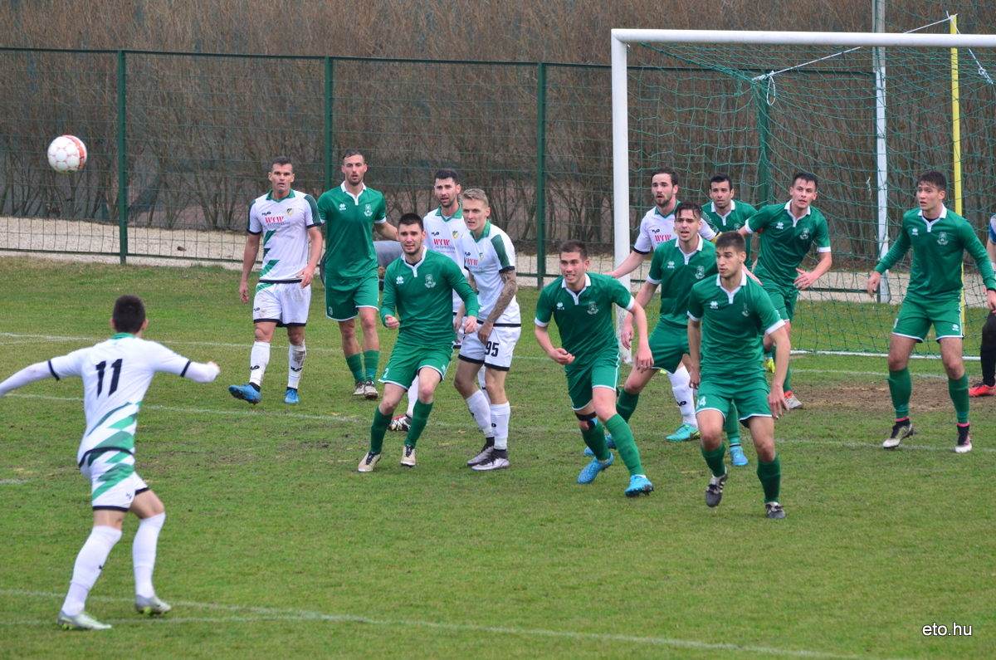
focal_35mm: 300
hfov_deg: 6.9
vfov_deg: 4.6
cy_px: 330
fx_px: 8283
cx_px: 498
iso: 800
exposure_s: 1/1000
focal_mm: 200
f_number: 5.3
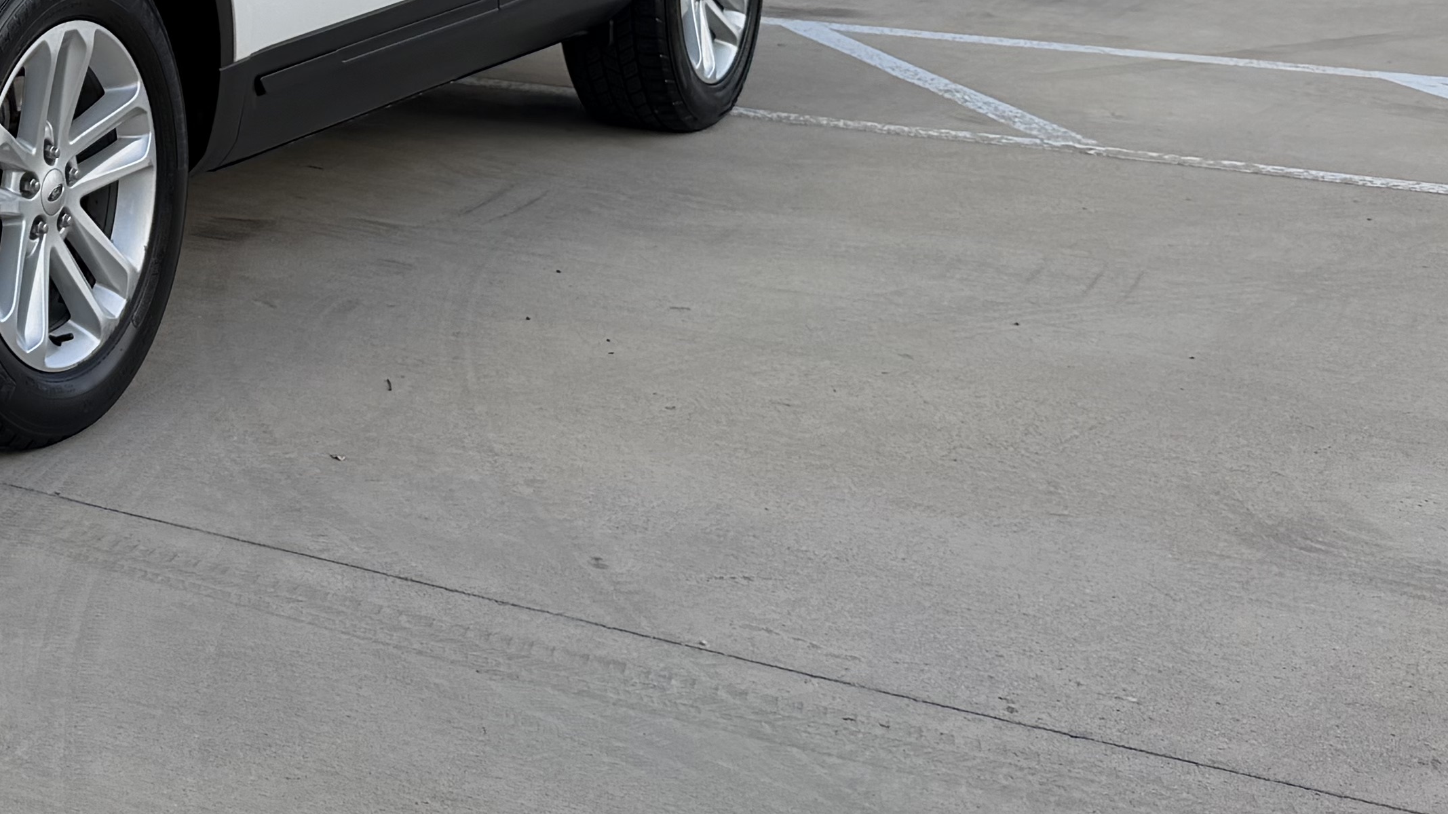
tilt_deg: -7.9
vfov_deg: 16.4
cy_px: -199
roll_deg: -0.4
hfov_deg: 26.7
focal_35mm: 70
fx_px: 2687
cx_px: -299
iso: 80
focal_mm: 6.76
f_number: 1.78
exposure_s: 1/2611
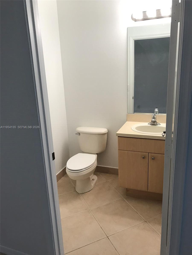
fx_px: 207
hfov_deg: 49.7
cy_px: 128
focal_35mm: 28
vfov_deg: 63.4
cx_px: 96
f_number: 1.8
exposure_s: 1/30
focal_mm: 3.99
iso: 25
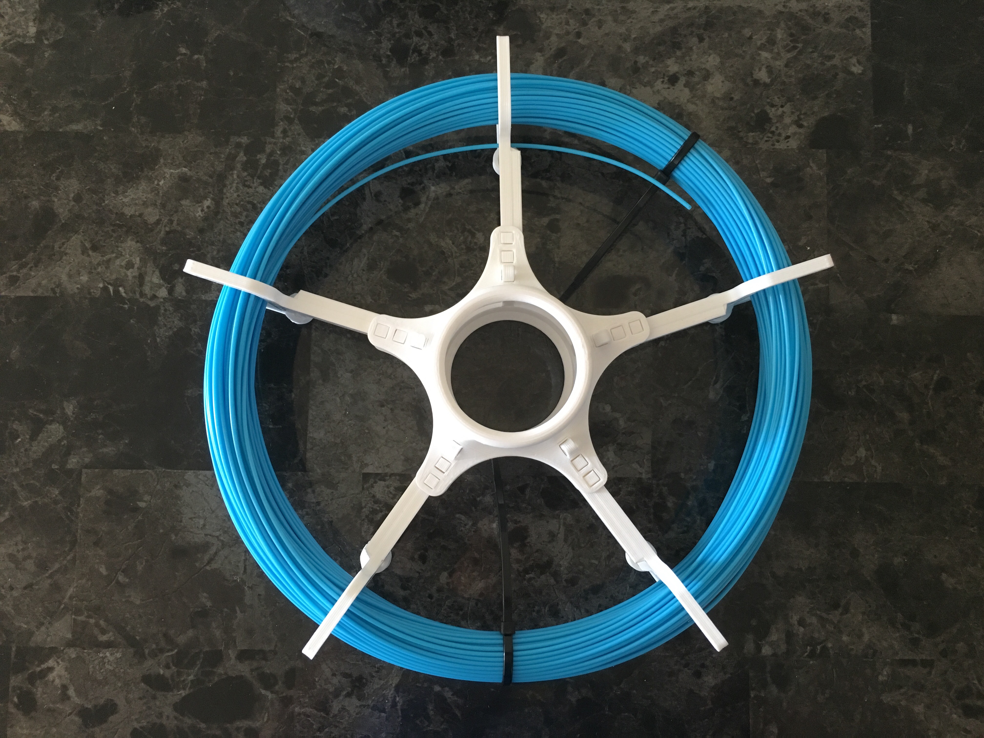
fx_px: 824
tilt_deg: -84.8
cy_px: 369
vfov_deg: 48.2
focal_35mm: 29
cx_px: 492
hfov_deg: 61.7
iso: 125
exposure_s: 1/30
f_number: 2.2
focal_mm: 4.15
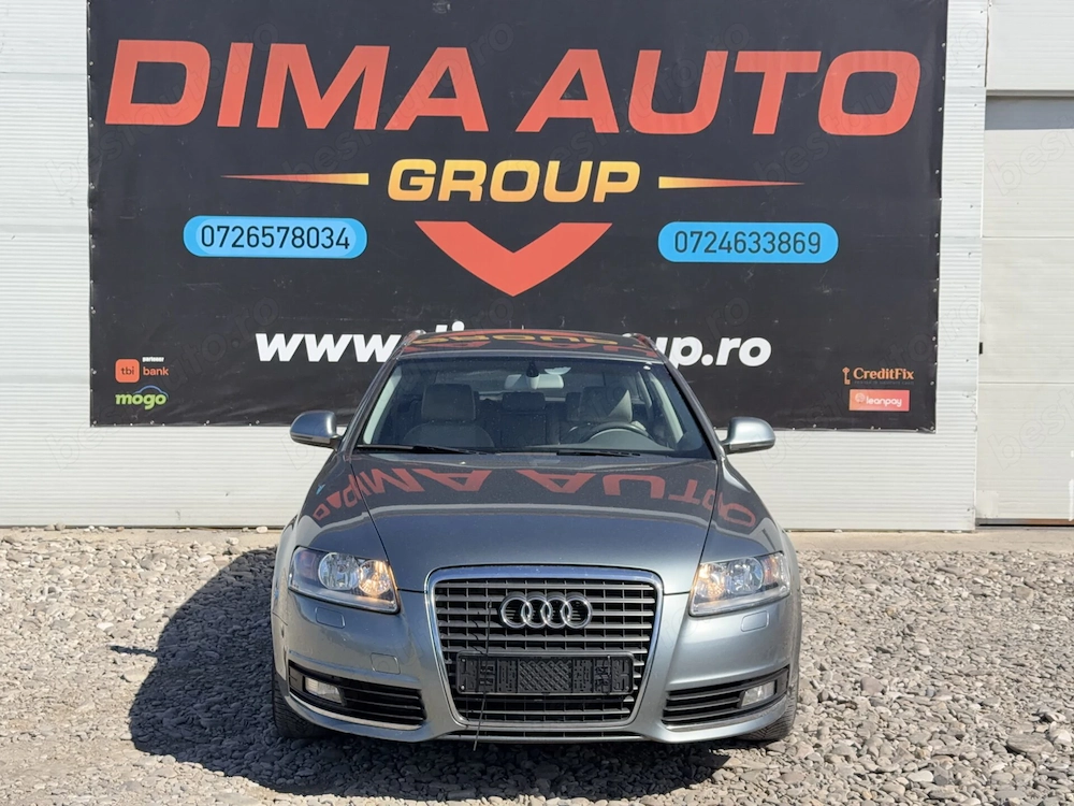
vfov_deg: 30.3
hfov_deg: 39.7
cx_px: 537
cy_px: 403
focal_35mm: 48
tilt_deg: -1.9
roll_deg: -0.2
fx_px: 1489
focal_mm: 6.76
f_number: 1.78
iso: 80
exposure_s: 1/5587
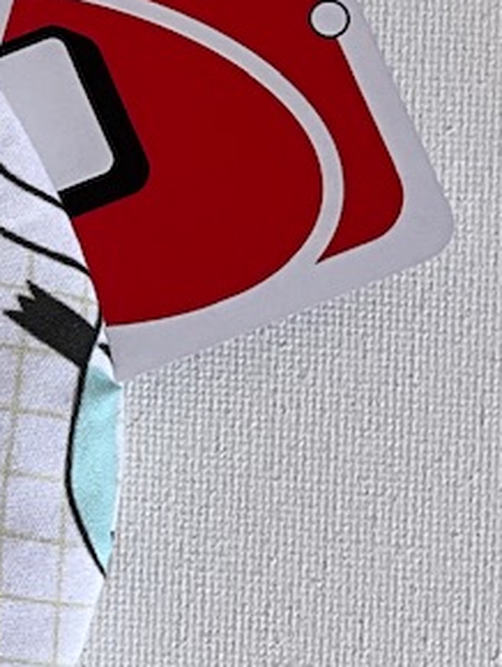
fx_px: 2471
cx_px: -431
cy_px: 60
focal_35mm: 128
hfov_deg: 10.8
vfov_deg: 15.2
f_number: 1.8
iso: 25
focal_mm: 3
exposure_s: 1/465
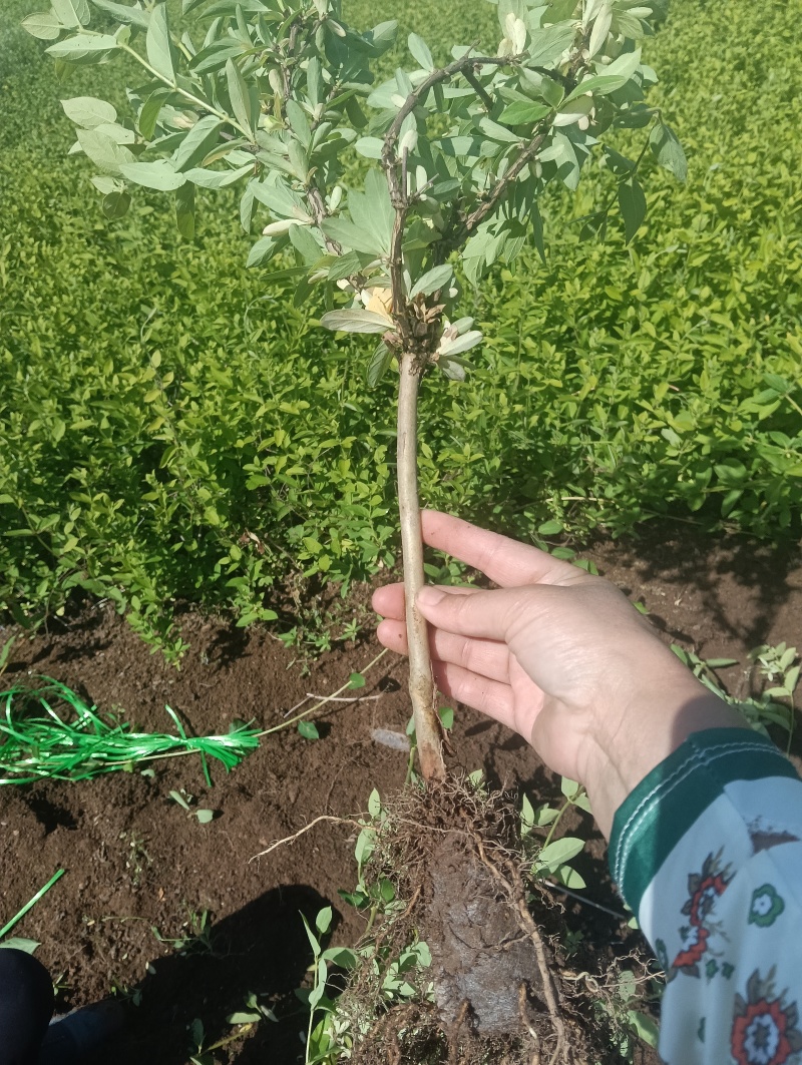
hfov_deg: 51.5
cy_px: 532
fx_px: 832
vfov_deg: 65.3
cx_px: 401
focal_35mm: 27
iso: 64
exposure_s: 1/700
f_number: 1.8
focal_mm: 3.98
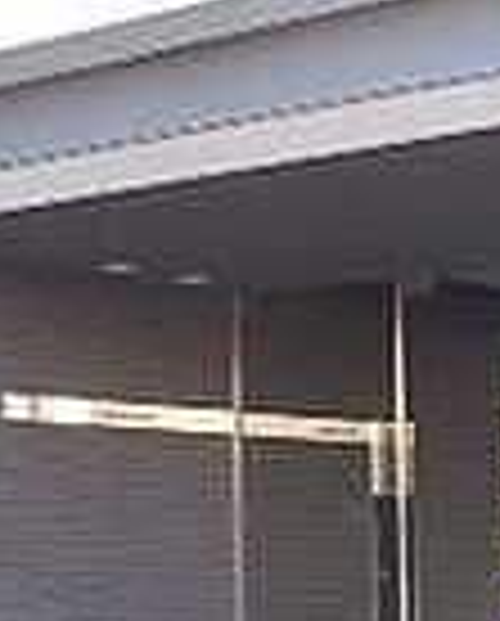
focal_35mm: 113
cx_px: 342
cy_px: 428
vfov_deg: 16.9
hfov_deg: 13.7
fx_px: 2083
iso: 125
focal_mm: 4.5
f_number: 3.1
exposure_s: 1/80
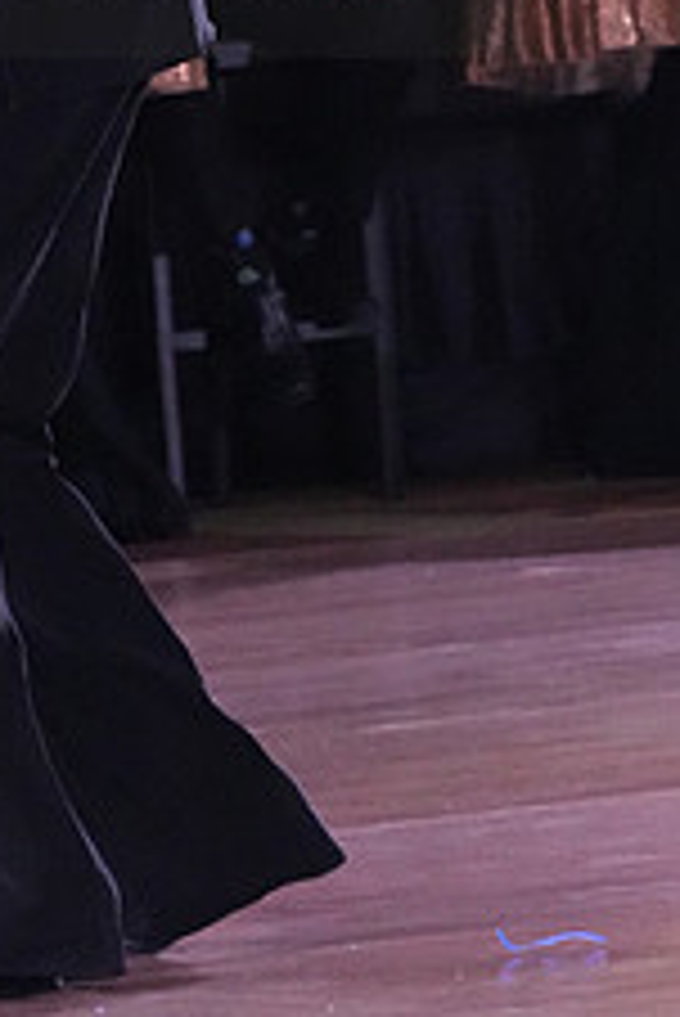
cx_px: -92
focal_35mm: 380
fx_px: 10749
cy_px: -90
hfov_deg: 3.6
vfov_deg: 5.4
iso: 10000
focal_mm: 99
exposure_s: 1/320
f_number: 8
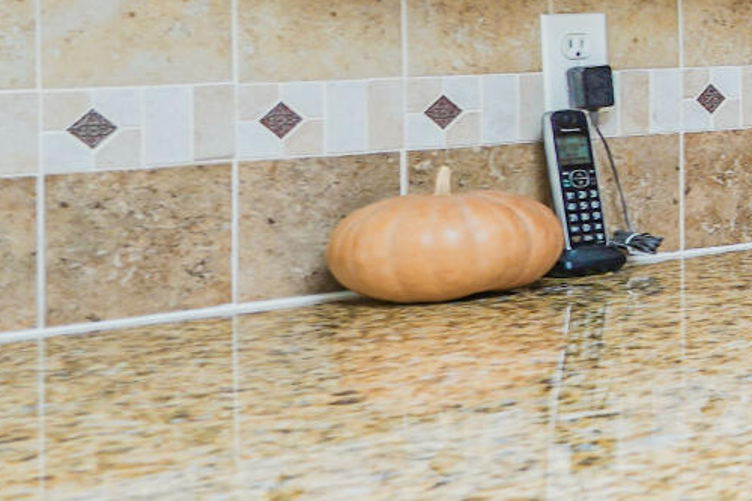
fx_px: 2005
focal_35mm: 96
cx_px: 2077
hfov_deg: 12.6
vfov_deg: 14.0
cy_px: -8
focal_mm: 16
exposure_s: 1/25
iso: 64
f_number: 4
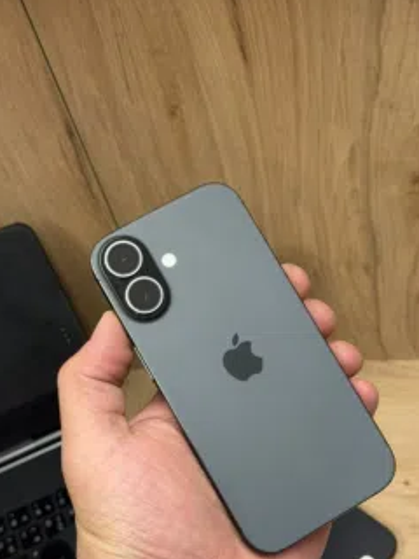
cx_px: 223
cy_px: 325
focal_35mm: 60
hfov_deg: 24.4
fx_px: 968
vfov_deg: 32.1
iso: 200
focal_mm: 6.76
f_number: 1.78
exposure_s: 1/33
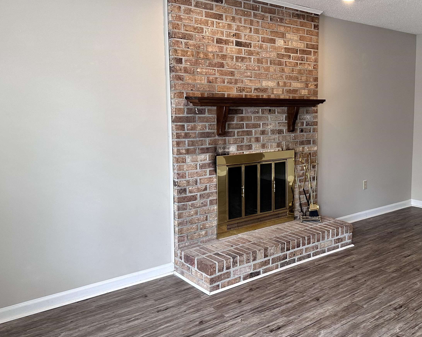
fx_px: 412
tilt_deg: -6.6
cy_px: 151
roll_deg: -0.3
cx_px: 282
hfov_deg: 53.2
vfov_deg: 44.5
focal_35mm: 33
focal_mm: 6.86
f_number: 1.78
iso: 200
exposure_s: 1/121
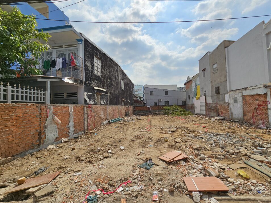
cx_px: 145
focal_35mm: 14
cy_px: 100
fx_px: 110
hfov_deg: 101.9
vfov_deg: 85.7
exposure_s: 1/5130
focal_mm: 2.2
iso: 50
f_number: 2.2
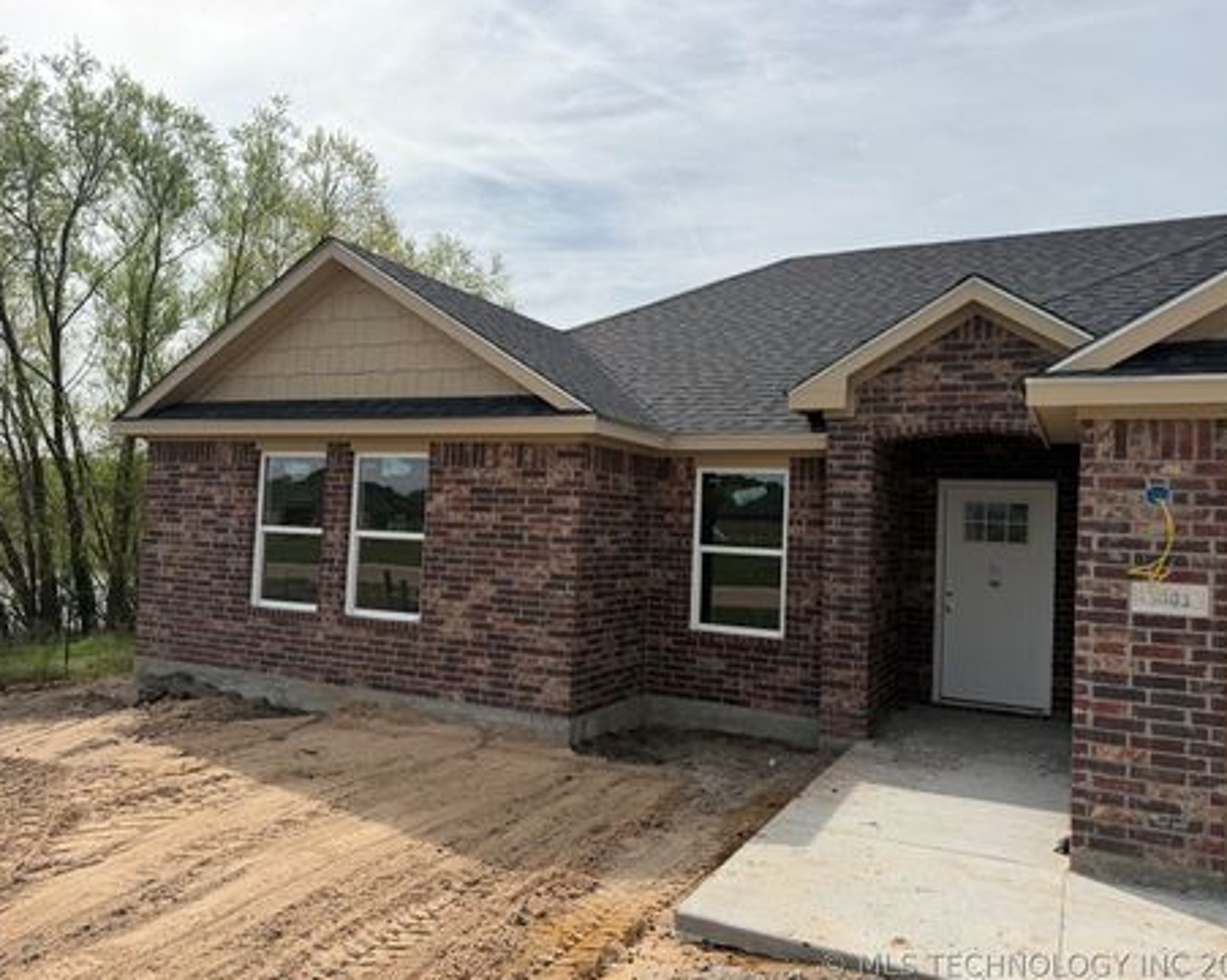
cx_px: 599
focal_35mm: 26
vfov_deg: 54.9
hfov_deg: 66.1
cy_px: 478
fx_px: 943
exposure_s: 1/6711
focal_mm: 6.76
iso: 80
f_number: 1.78
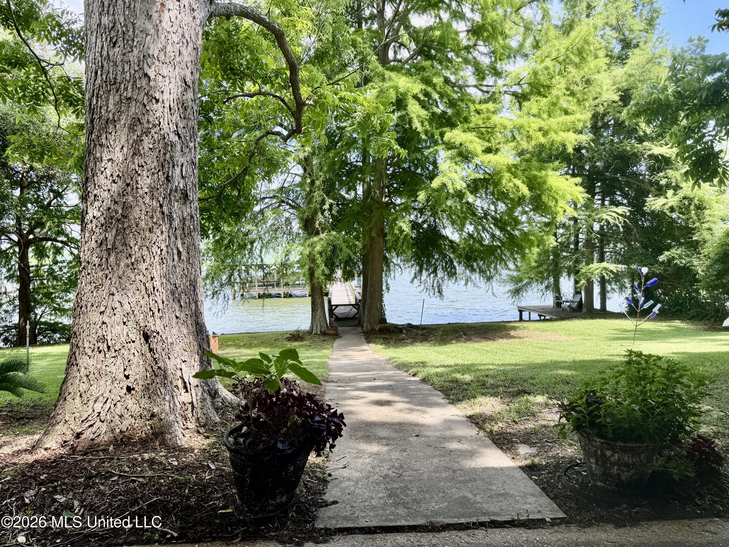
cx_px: 364
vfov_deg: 56.8
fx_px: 505
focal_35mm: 24
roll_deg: +2.9
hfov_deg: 71.6
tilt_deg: -3.6
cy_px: 274
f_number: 1.78
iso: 80
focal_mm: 6.76
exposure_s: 1/651
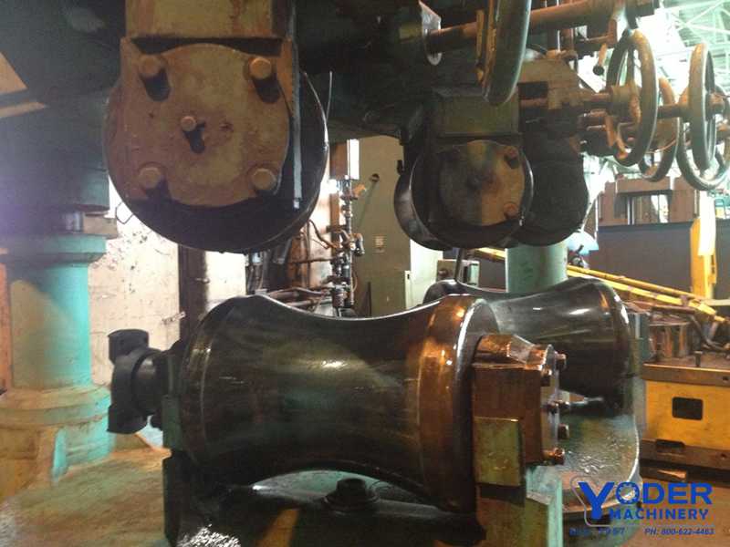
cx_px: 365
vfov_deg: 40.7
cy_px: 274
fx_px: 738
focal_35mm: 35
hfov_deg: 52.6
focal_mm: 4.28
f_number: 2.4
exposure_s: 1/15
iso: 400
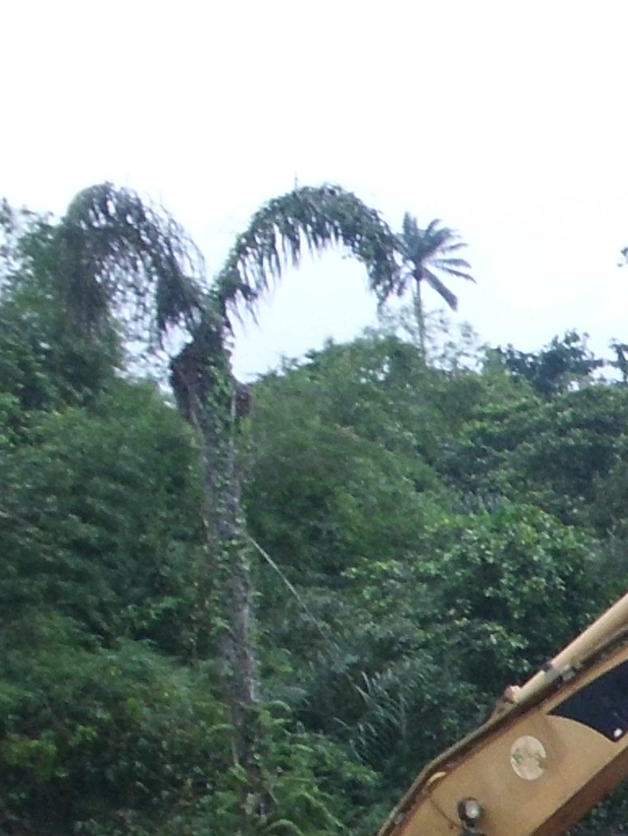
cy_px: 967
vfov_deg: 13.9
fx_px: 3336
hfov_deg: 9.7
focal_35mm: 138
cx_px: 1409
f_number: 7.3
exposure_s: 1/160
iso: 100
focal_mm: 6.3
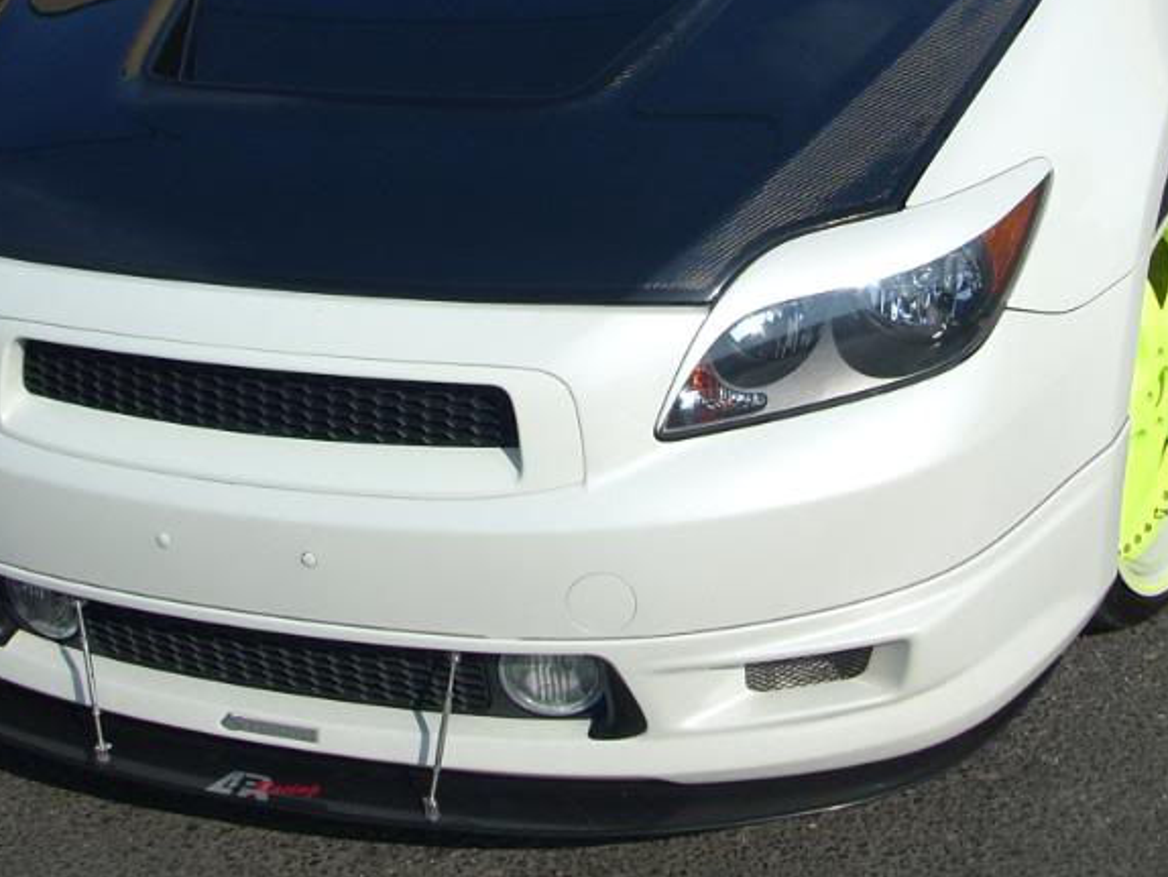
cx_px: 604
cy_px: 130
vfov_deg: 21.9
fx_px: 2228
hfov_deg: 29.4
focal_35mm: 66
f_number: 5.6
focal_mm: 6.2
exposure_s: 1/420
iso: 64
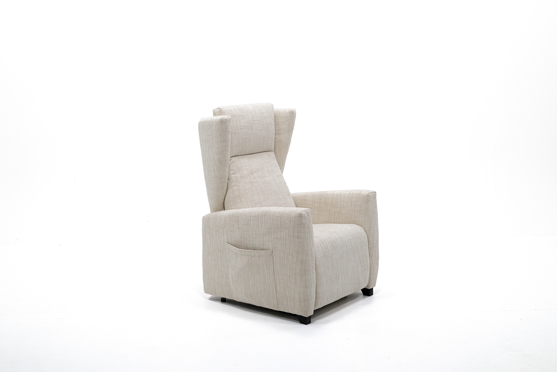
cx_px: 278
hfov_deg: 39.6
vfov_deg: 27.0
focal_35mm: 50
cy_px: 186
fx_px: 774
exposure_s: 1/60
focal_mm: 50
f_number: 8
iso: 2000
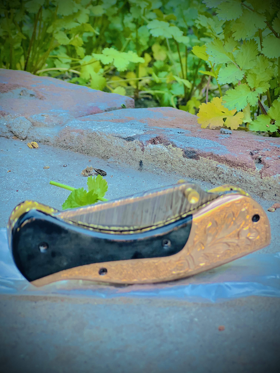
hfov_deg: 19.1
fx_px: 830
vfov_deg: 25.3
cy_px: 186
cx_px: 140
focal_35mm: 77
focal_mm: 9
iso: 100
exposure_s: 1/121
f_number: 2.8
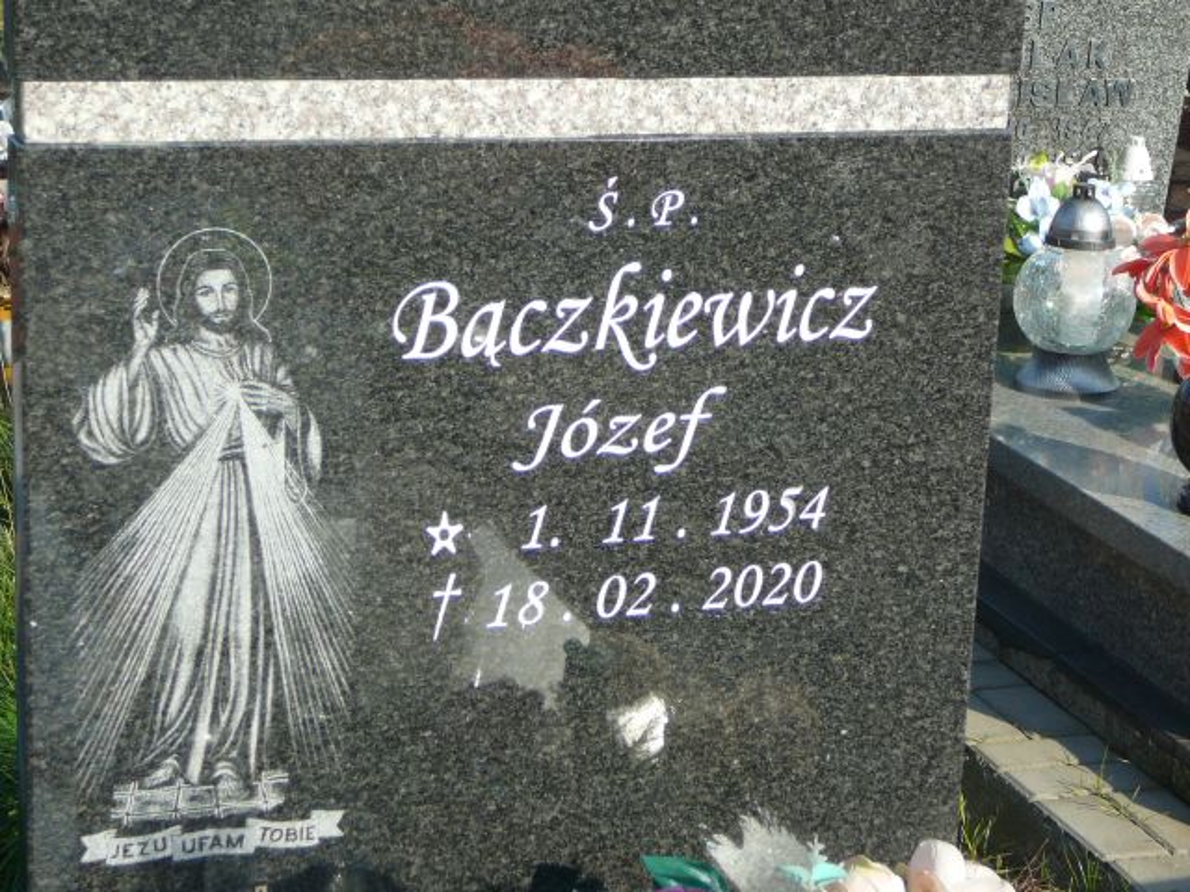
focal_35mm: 77
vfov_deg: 19.1
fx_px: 2647
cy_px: 446
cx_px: 595
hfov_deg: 25.3
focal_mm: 11.5
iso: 80
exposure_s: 1/400
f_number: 3.7
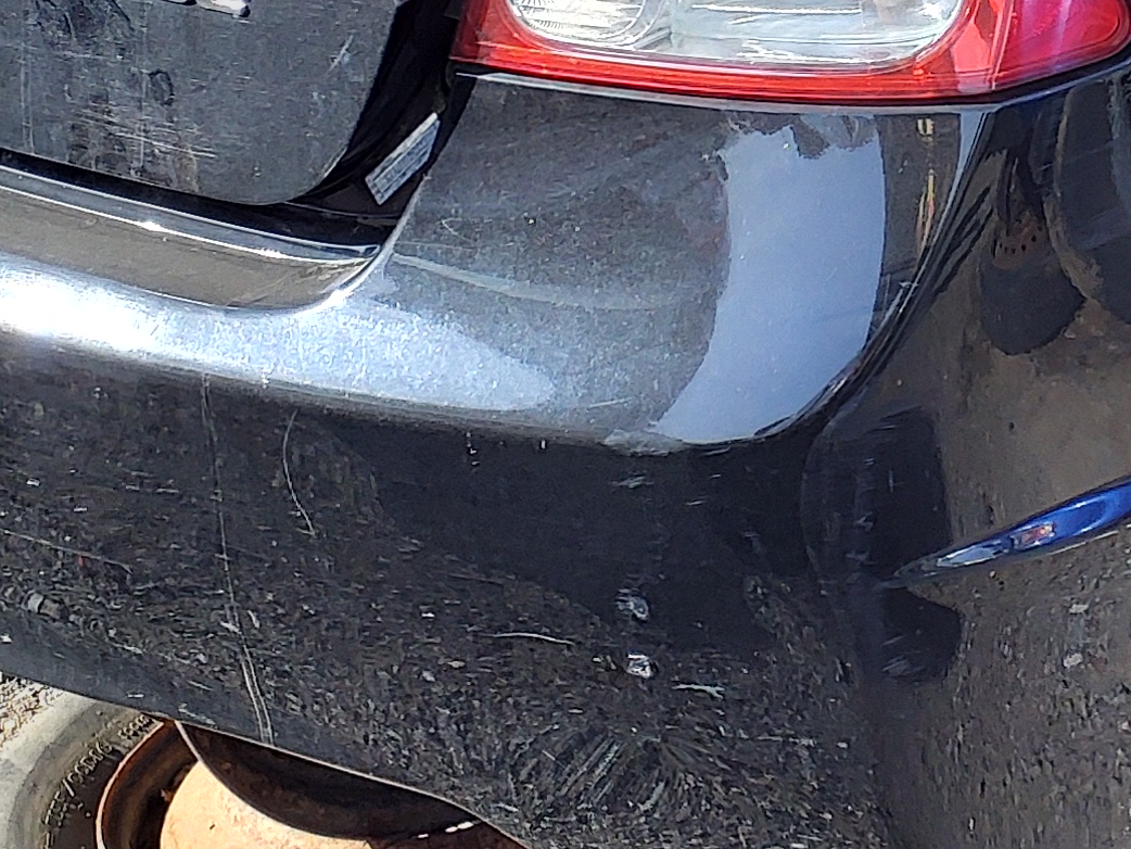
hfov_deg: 18.8
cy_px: -161
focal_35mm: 103
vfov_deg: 14.0
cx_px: 997
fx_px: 3366
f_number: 1.9
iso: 40
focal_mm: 3.58
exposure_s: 1/201
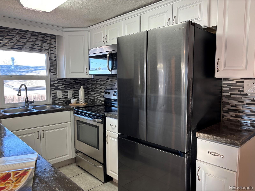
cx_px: 128
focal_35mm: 26
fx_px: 192
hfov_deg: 67.3
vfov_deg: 53.1
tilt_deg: -5.6
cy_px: 96
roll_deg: +0.3
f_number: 1.6
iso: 64
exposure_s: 1/60
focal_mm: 5.96
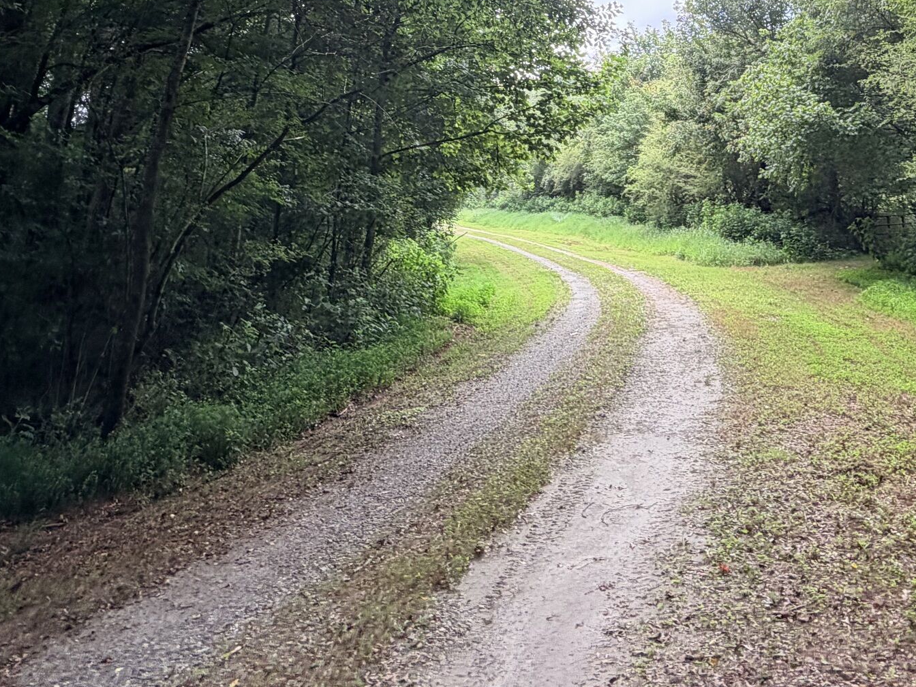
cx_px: 551
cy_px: -76
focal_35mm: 32
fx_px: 847
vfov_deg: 36.9
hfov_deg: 56.4
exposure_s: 1/135
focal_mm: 2.22
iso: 50
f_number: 2.2
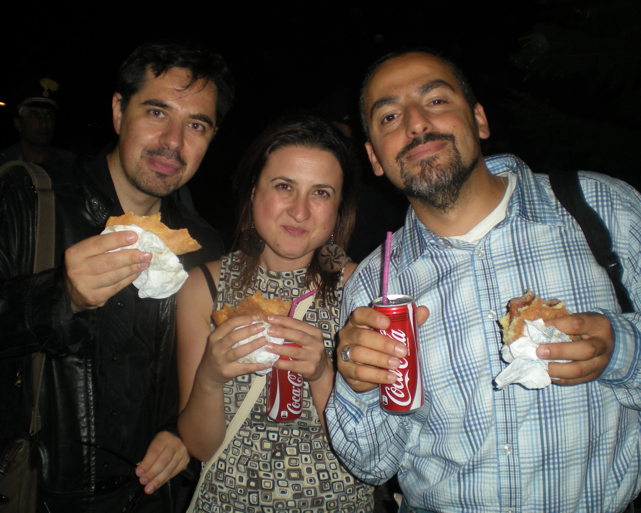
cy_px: 257
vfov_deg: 37.3
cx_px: 315
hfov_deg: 45.8
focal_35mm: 40
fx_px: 759
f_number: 3.1
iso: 76
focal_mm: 6.3
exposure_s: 1/60
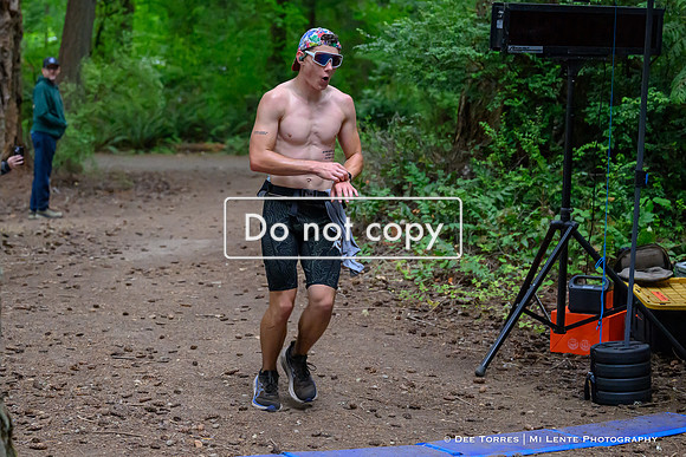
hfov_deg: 22.7
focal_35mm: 89
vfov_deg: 15.3
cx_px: 256
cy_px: 187
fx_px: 1701
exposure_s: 1/640
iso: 10000
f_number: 3.5
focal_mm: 70
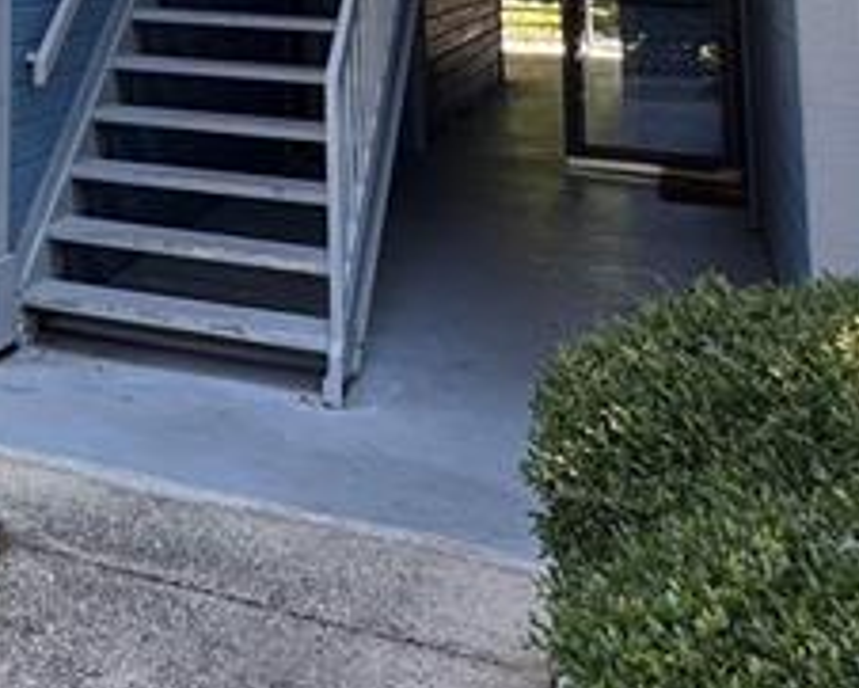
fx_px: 1577
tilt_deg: +8.4
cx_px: -232
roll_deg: -2.5
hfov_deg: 26.3
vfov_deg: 21.1
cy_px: -319
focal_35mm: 62
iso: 40
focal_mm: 2.22
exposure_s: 1/99
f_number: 2.2
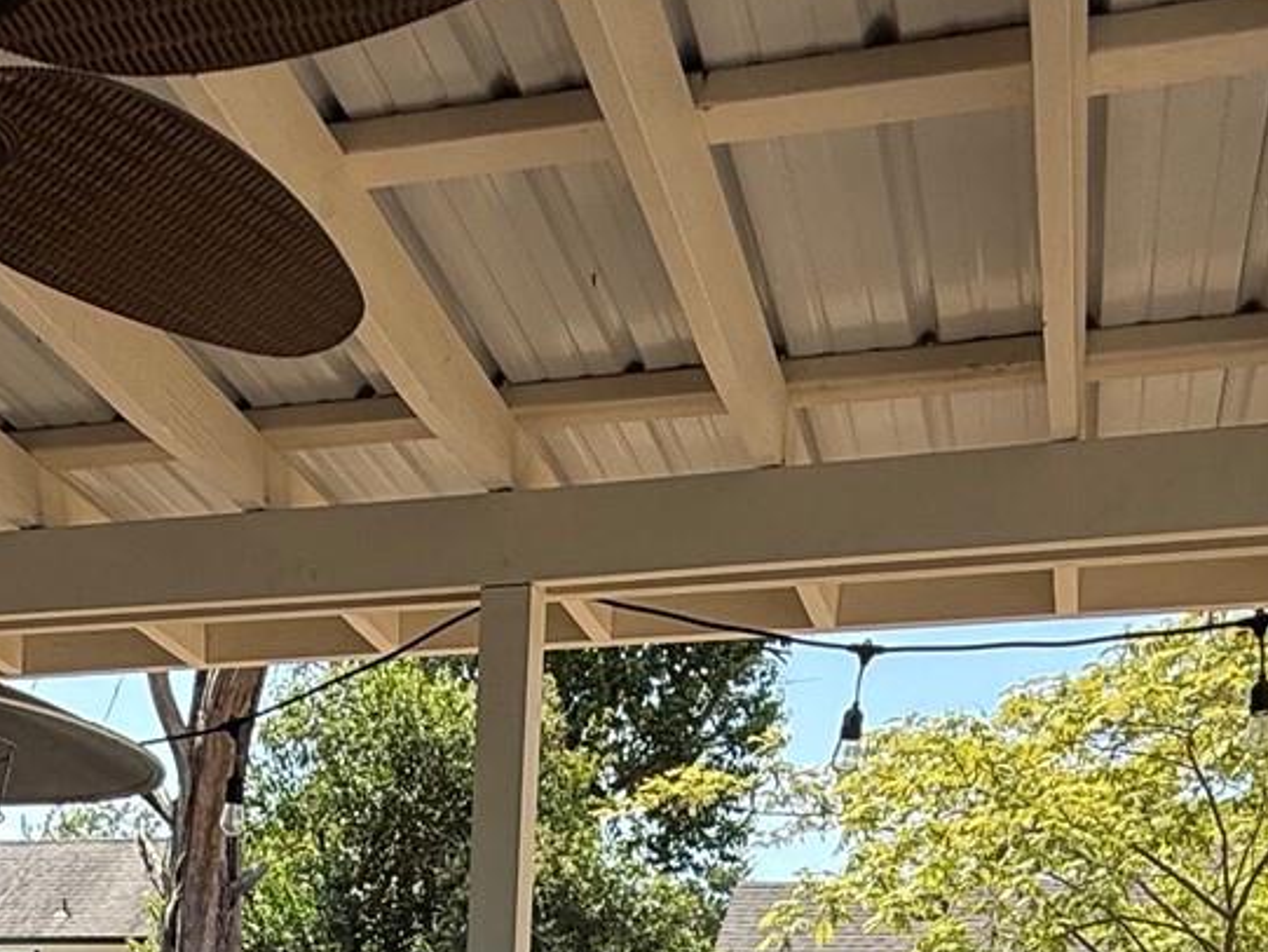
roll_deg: -1.2
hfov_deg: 35.7
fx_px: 1942
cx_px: 391
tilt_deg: -14.9
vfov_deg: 20.5
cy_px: 1655
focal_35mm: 53
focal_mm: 2.22
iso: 50
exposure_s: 1/427
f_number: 2.2
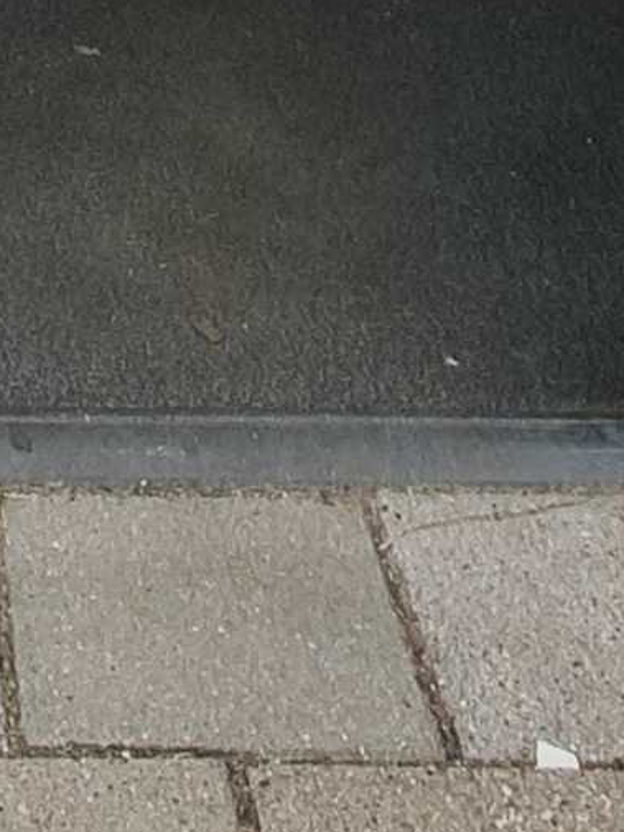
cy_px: -1306
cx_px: -275
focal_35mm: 103
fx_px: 2475
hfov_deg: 13.6
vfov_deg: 13.0
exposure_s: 1/182
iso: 50
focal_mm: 1.74
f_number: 2.2
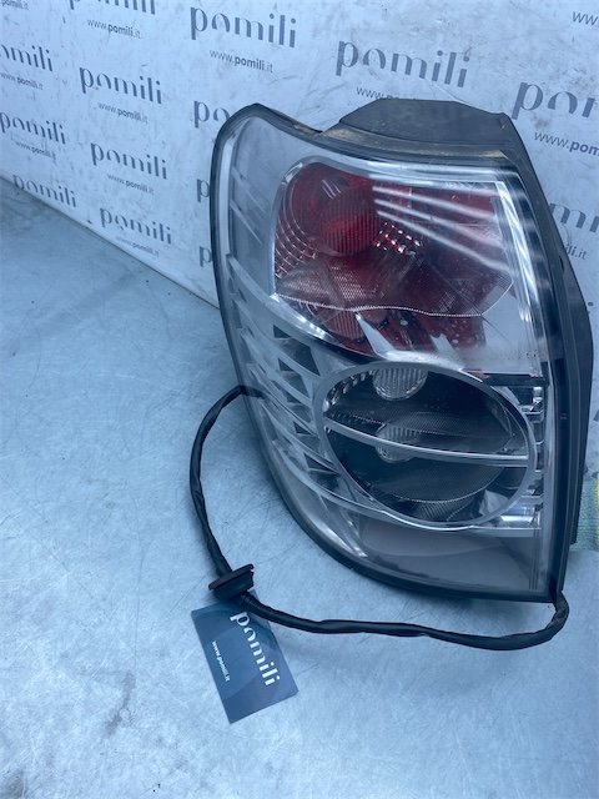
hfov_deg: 53.1
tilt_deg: -45.8
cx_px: 300
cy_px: 400
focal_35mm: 26
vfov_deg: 67.3
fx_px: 600
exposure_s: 1/822
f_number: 1.8
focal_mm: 4.25
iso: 32
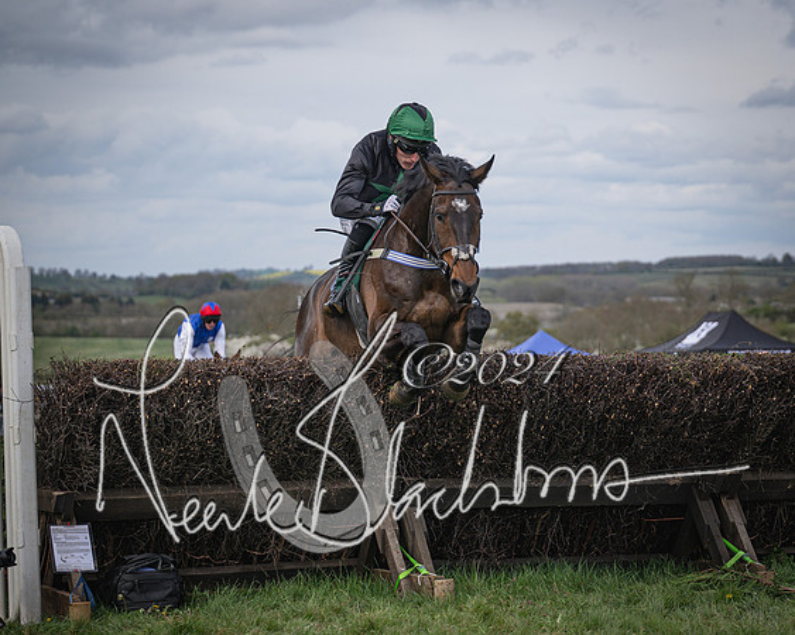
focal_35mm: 118
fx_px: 2783
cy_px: 318
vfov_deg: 13.0
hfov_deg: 16.3
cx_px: 441
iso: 200
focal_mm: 70
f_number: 2.8
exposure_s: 1/2000
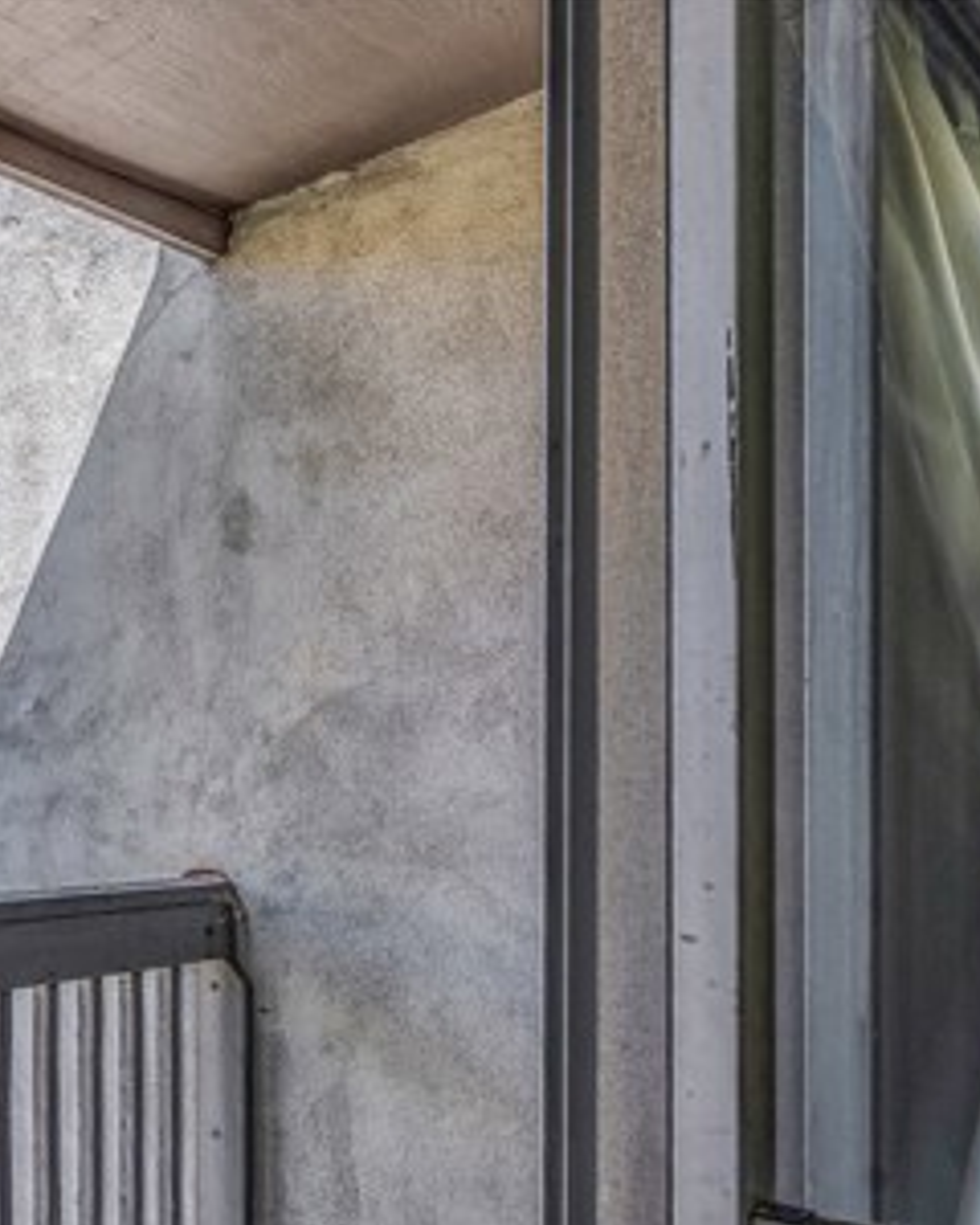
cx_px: -265
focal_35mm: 30
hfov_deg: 35.2
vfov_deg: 56.8
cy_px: 864
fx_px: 1088
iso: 100
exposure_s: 1/25
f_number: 8
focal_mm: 15
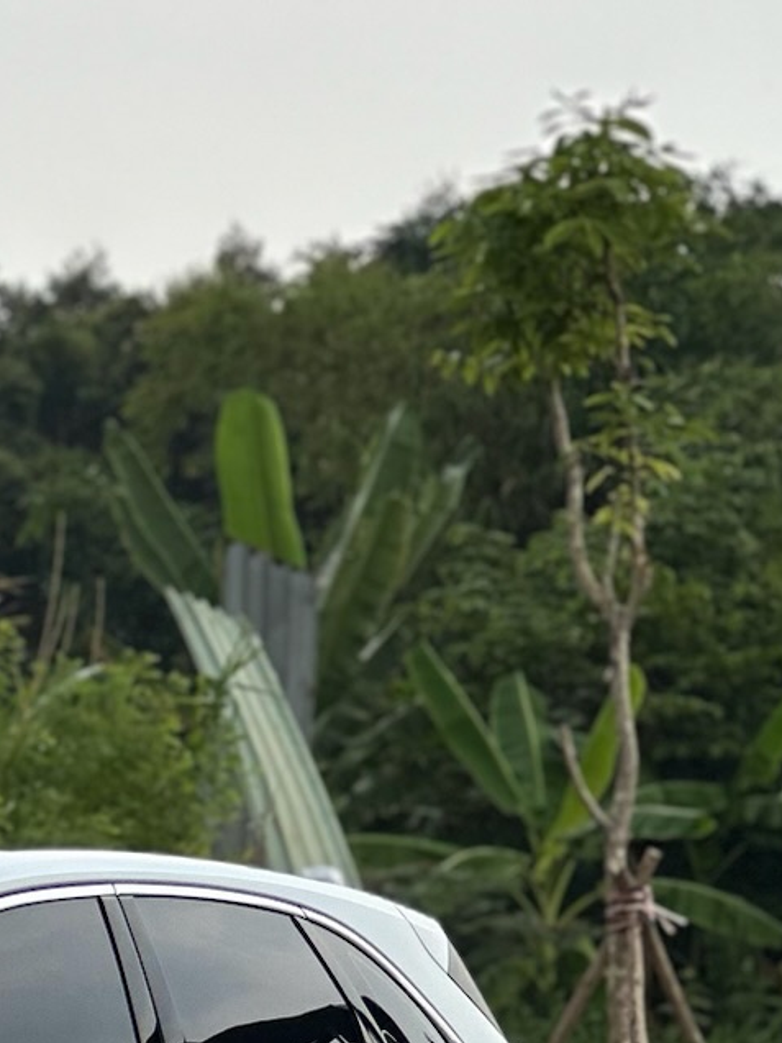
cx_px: -461
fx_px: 7470
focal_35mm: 248
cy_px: 1050
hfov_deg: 5.9
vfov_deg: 7.9
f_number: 2.8
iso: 20
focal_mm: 9
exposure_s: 1/121
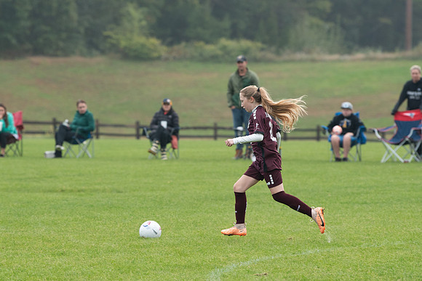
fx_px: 3245
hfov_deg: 7.4
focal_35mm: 277
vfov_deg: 5.0
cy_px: 122
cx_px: 170
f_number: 4.5
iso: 640
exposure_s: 1/500
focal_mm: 180
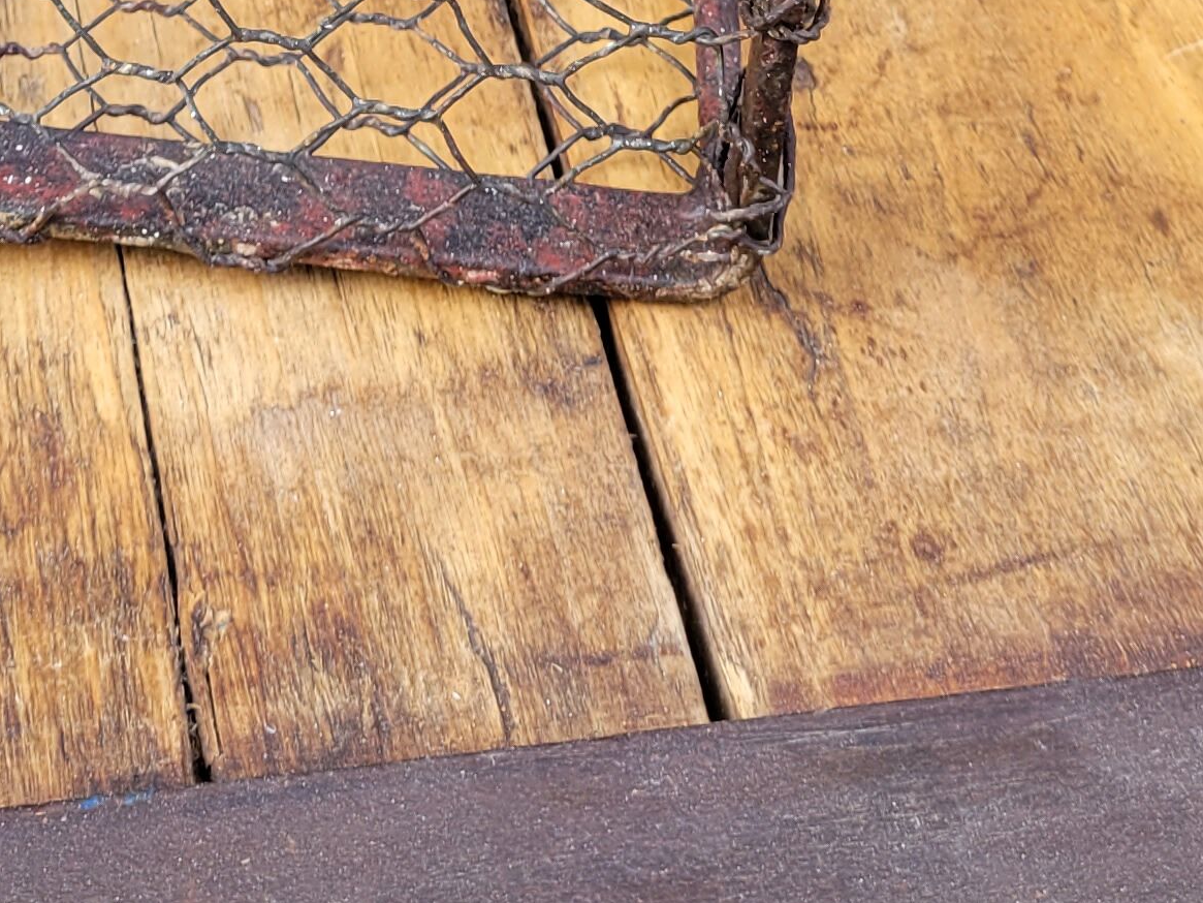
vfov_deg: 14.7
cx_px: 328
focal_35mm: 90
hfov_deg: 21.6
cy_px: -630
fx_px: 3128
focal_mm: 5.4
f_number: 1.8
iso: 40
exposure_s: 1/189
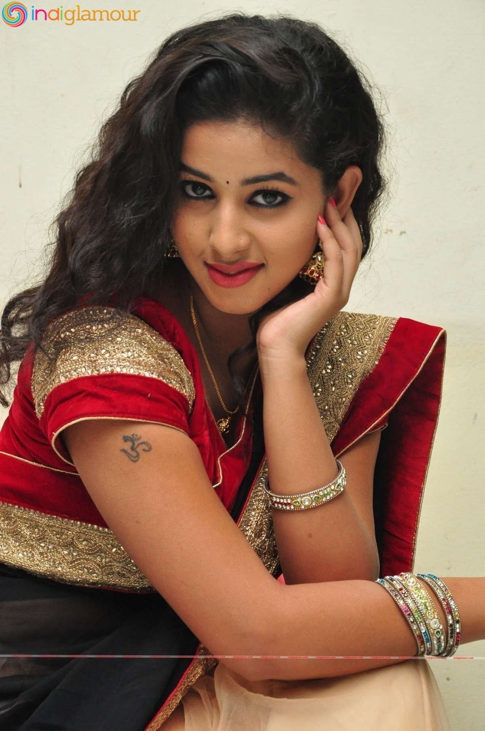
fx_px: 1884
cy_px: 366
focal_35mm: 93
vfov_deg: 21.9
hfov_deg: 14.7
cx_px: 242
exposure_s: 1/125
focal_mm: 62
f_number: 7.1
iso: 1600
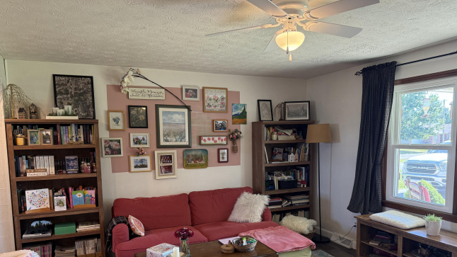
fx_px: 327
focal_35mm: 27
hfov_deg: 69.9
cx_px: 232
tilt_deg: -5.7
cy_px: 171
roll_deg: +0.7
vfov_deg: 42.3
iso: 250
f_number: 1.78
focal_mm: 6.76
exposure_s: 1/120
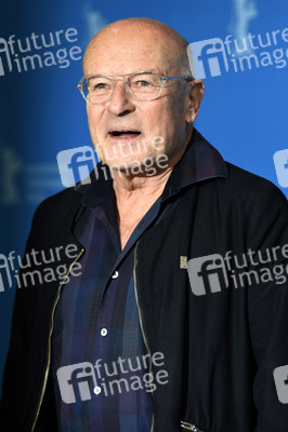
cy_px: 216
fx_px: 2524
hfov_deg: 6.5
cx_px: 144
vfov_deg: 9.8
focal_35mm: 210
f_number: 3.5
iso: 800
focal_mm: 140
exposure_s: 1/320
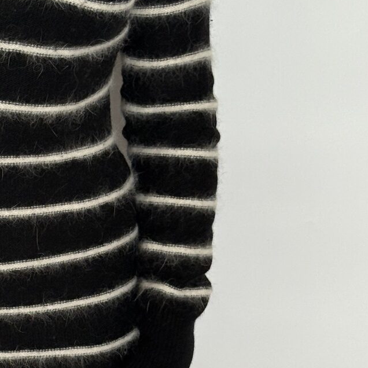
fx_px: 1540
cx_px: -1
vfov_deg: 13.6
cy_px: 270
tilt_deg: -20.4
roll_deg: -1.3
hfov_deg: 13.4
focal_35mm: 128
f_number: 1.78
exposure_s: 1/60
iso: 100
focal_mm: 6.76
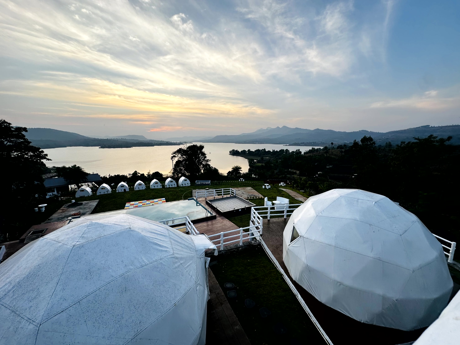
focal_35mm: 14
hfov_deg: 102.1
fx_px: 186
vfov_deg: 85.7
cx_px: 230
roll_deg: -0.3
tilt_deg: -9.8
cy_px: 172
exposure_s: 1/206
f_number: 2.2
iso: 40
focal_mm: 2.22
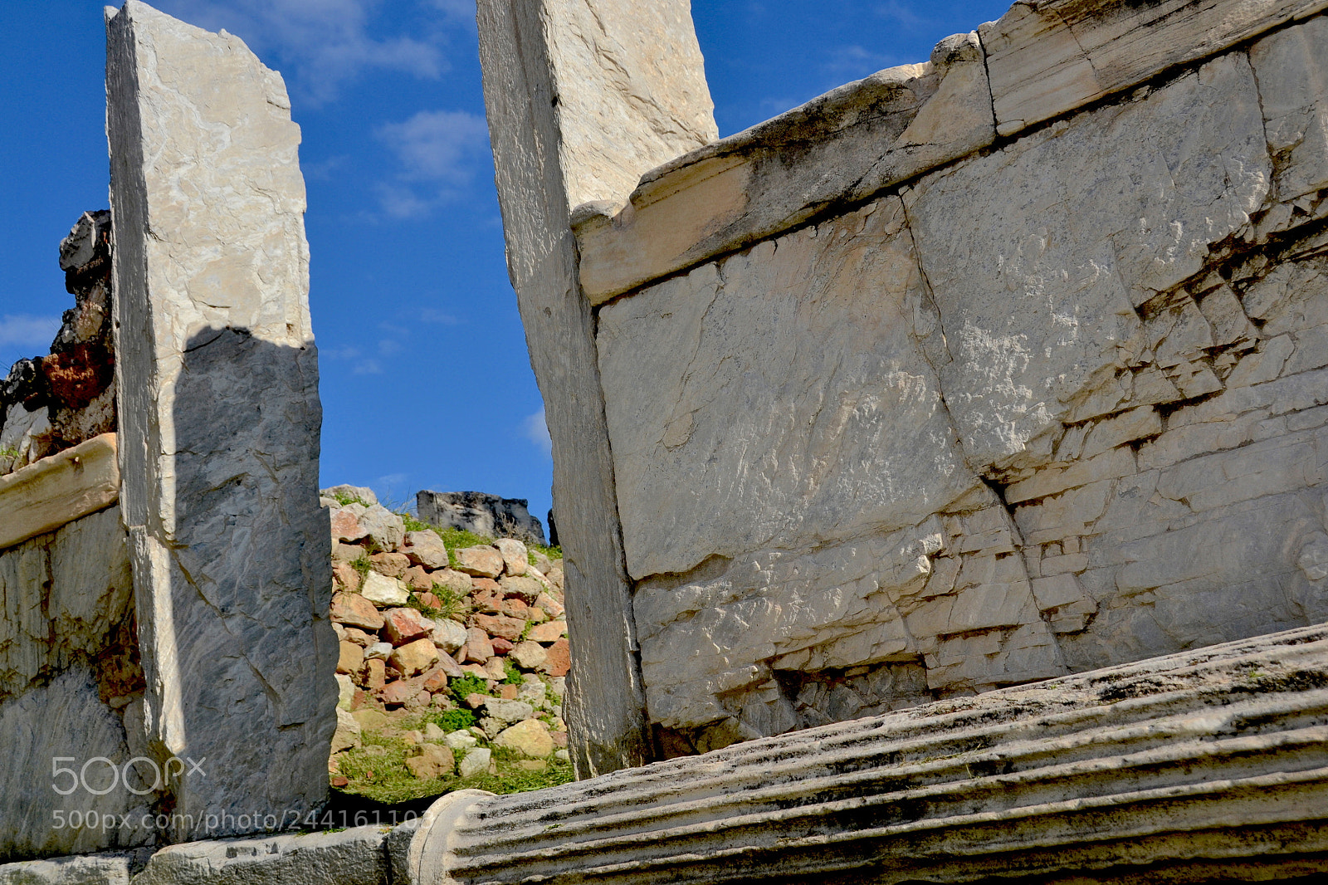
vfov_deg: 34.2
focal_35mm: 39
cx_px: 664
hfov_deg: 49.6
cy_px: 442
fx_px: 1438
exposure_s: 1/2000
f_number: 5
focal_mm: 26
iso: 200
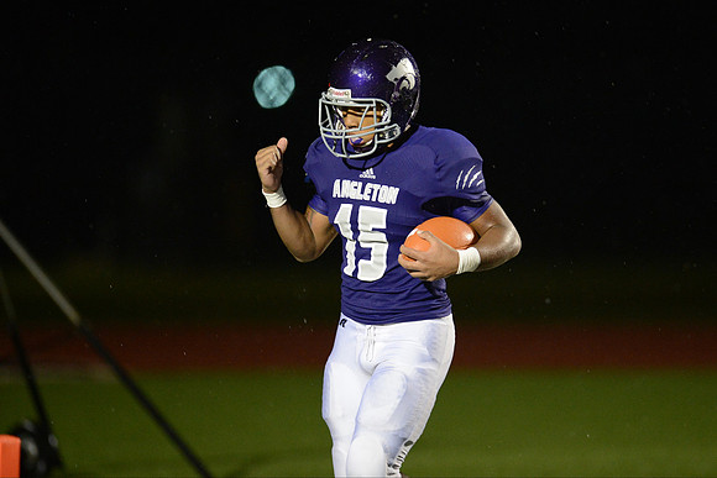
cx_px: 358
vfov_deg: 3.4
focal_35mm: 400
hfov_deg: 5.2
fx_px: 7968
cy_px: 239
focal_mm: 400
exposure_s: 1/1000
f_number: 2.8
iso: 5000
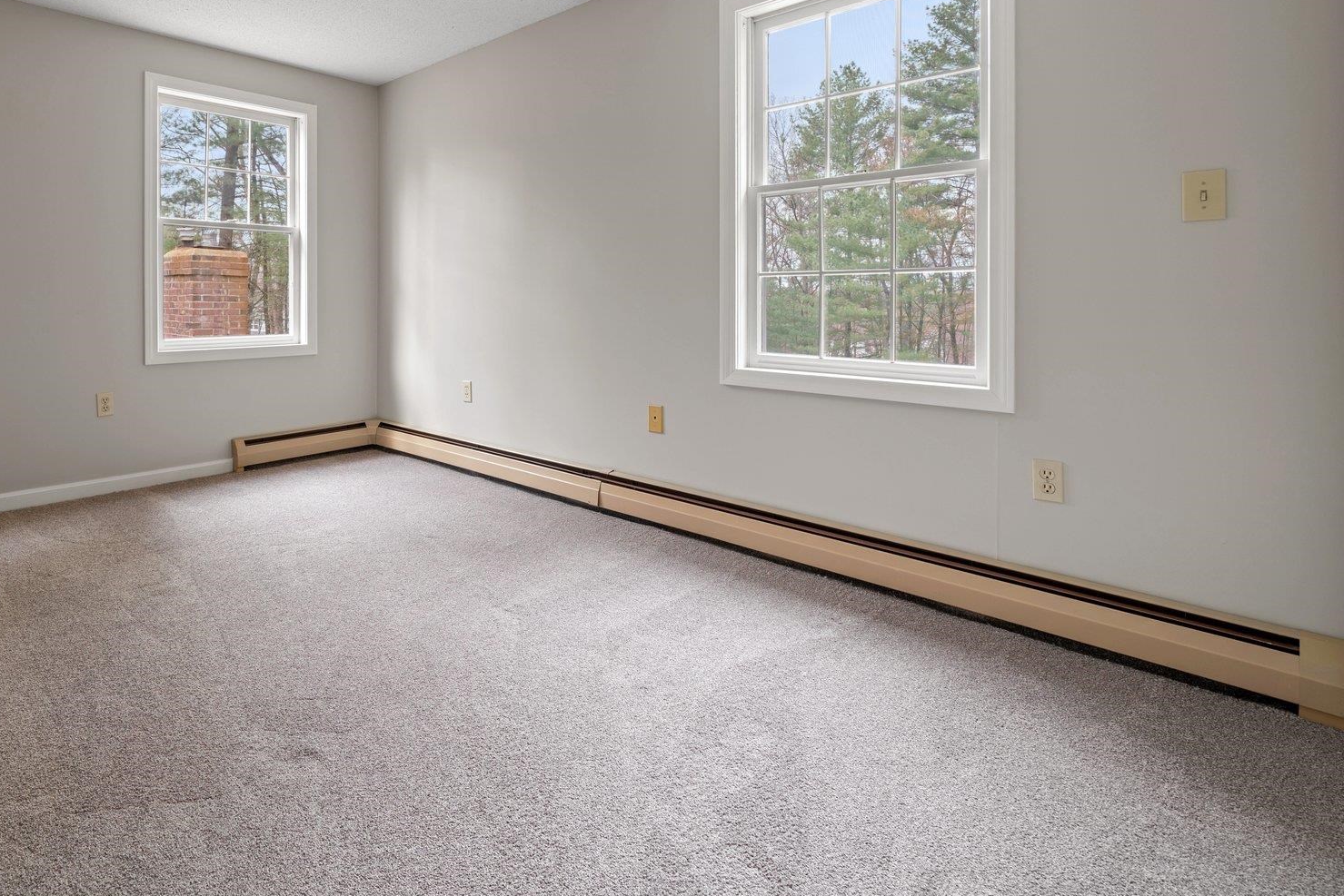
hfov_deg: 88.1
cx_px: 501
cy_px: 287
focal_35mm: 18
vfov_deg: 65.3
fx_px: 672
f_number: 7.1
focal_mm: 13
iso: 160
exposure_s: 1/1.67
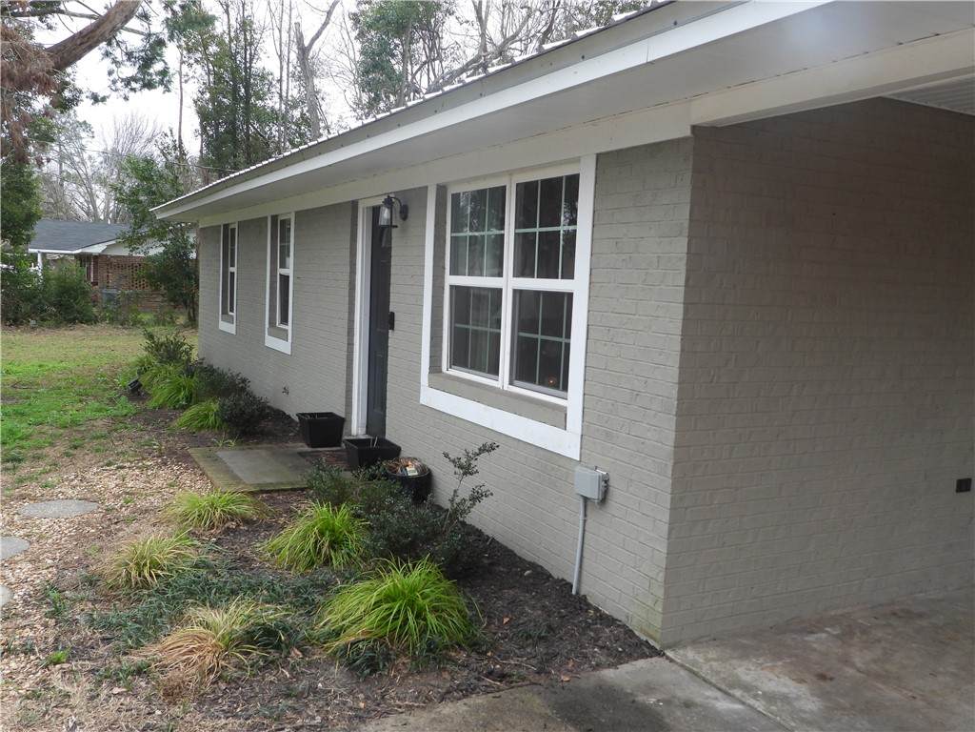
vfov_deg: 46.8
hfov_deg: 60.0
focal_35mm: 30
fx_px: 845
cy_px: 366
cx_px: 488
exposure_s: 1/320
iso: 100
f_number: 3.2
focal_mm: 5.4
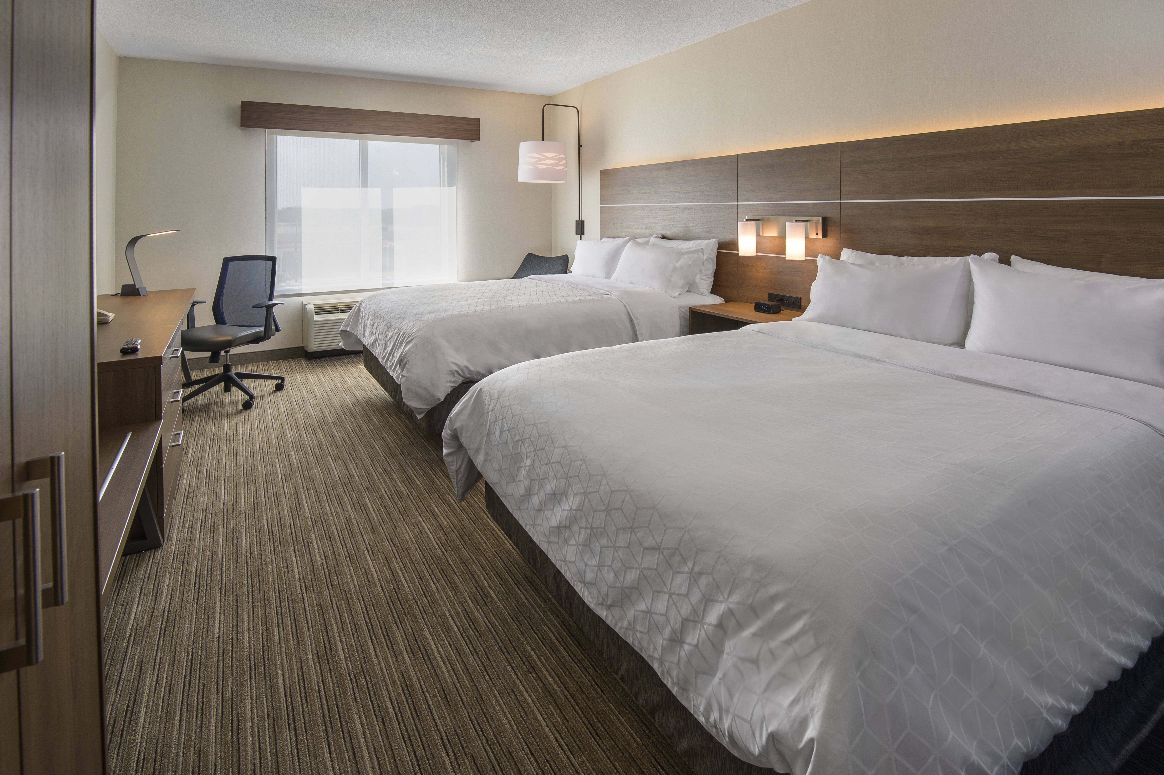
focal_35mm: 16
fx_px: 517
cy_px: 388
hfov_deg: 96.8
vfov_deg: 73.7
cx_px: 582
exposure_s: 1/13
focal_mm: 16
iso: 100
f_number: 8
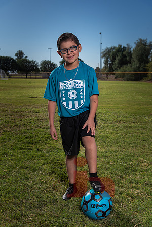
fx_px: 279
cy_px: 114
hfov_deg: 30.5
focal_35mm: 44
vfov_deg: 44.5
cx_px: 76
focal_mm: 44
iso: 100
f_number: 5.6
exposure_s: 1/1250
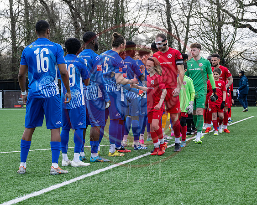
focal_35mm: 96
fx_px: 729
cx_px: 165
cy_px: 101
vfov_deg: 16.0
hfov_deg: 19.9
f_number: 5
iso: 250
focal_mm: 74
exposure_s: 1/250
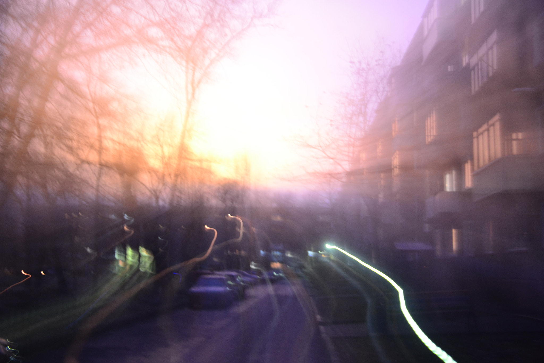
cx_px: 272
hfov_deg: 49.6
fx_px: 589
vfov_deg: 34.2
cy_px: 182
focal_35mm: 39
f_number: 4
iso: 800
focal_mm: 26
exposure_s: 1.6
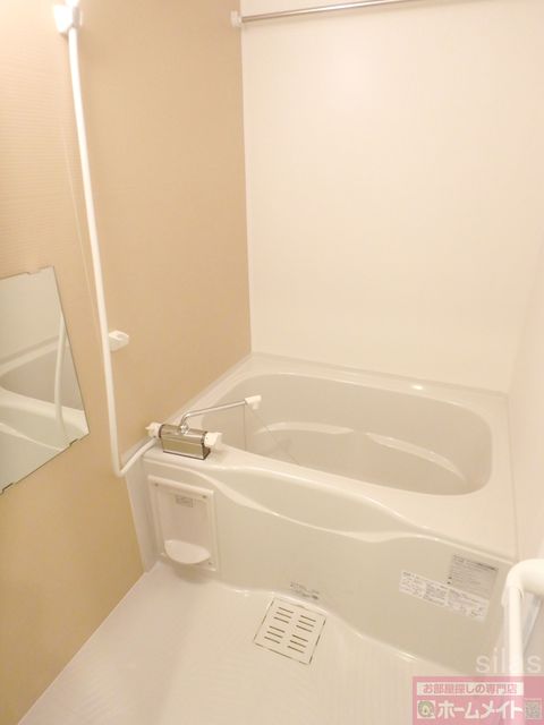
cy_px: 362
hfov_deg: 63.4
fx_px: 440
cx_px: 272
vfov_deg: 79.0
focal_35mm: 21
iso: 800
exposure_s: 1/30
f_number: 3.5
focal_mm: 3.7
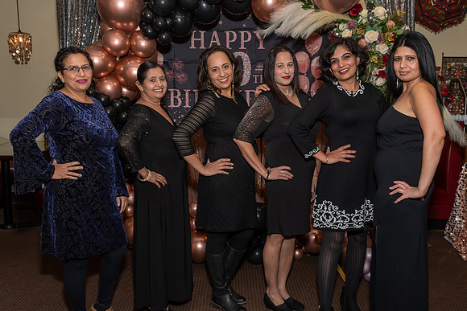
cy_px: 152
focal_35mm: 35
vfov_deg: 37.4
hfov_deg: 53.8
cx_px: 242
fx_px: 460
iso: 500
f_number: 9
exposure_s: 1/250
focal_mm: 20
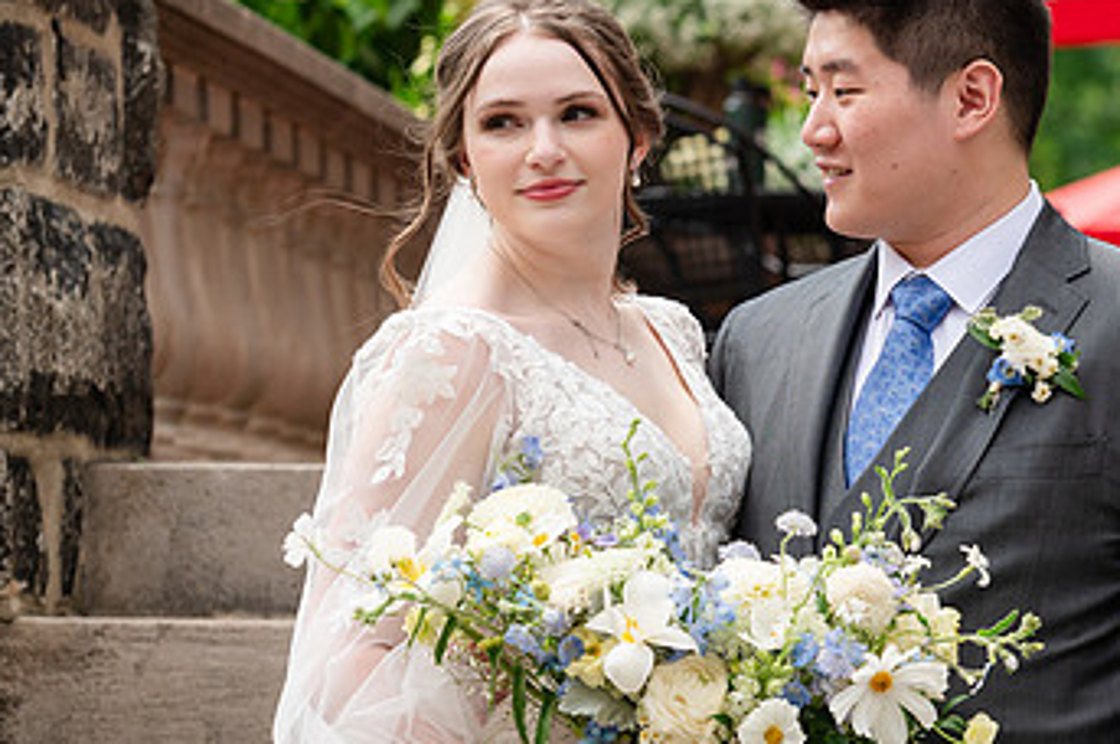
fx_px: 6061
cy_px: 330
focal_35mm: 195
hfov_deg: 10.5
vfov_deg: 7.0
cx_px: 829
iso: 400
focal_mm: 112
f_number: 5
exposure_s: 1/640
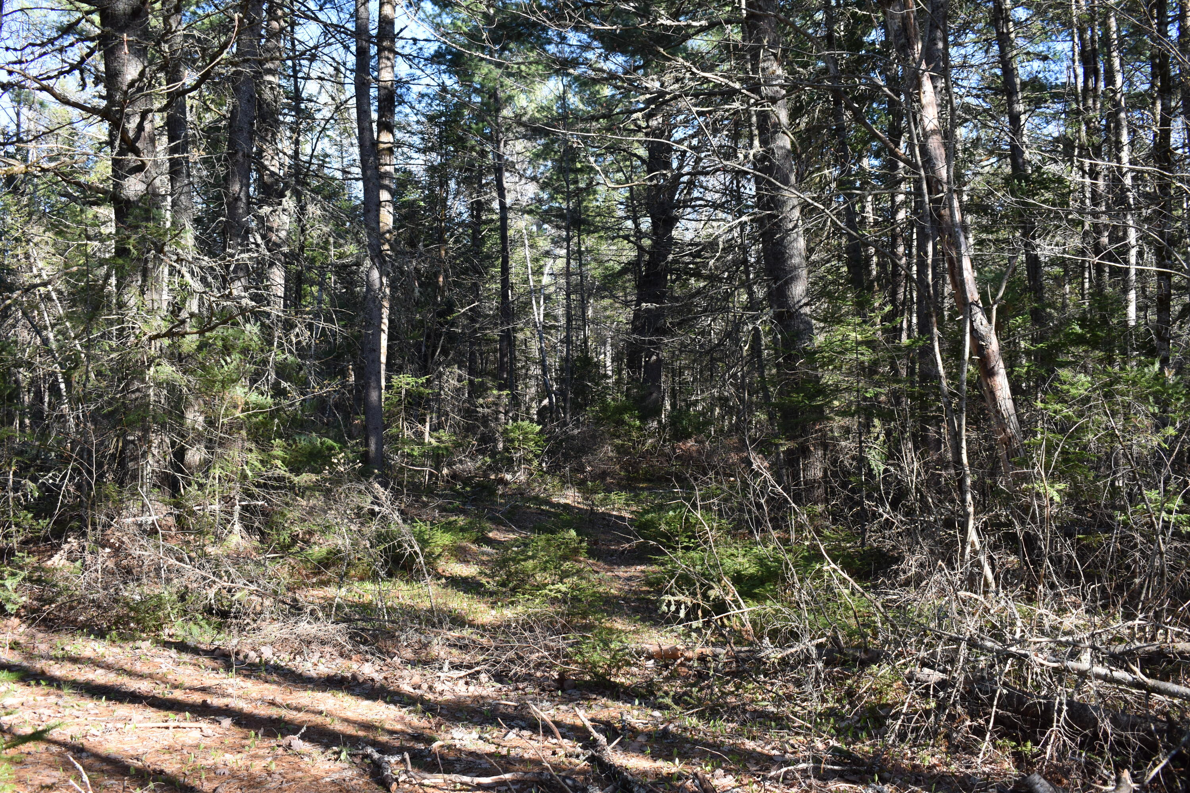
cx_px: 595
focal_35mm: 36
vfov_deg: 36.9
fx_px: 1190
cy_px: 396
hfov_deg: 53.1
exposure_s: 1/250
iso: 320
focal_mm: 24
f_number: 5.6
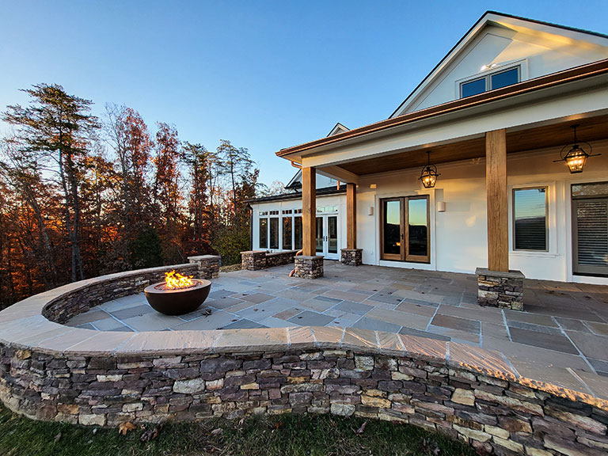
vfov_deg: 89.9
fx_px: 228
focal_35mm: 13
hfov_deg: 106.2
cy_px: 228
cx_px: 304
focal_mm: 1.74
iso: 32
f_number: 2.2
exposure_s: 1/120
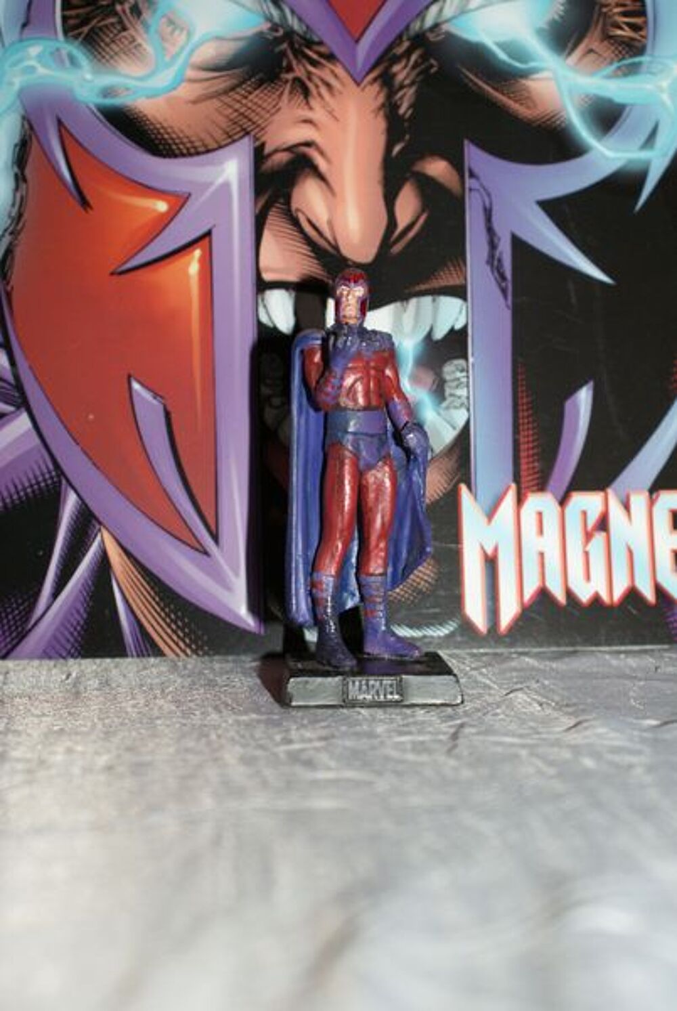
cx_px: 338
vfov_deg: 37.8
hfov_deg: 25.8
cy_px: 506
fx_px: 1476
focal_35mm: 52
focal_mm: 35
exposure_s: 1/80
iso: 400
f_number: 5.6
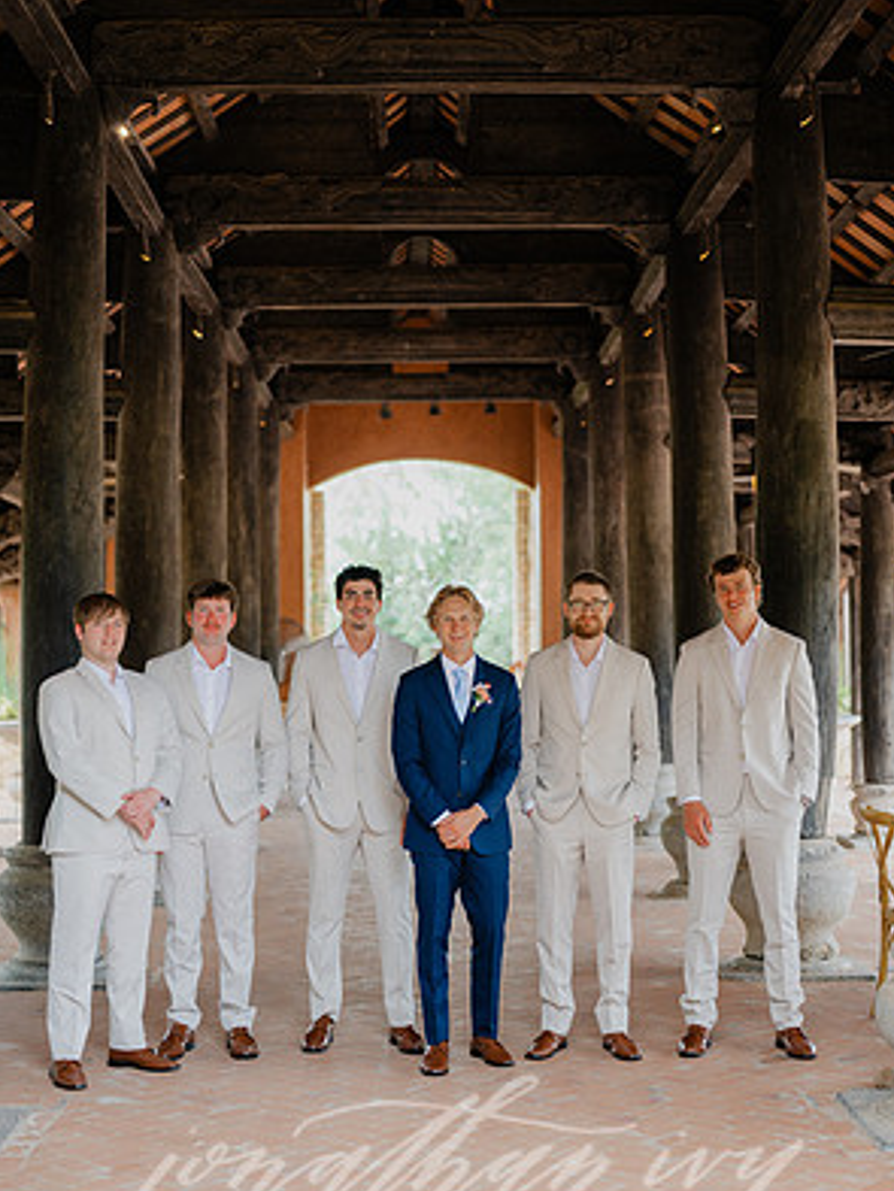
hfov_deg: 26.6
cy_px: 606
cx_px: 449
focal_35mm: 55
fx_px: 1893
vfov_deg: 34.9
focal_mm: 50
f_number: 1.8
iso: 160
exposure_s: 1/400
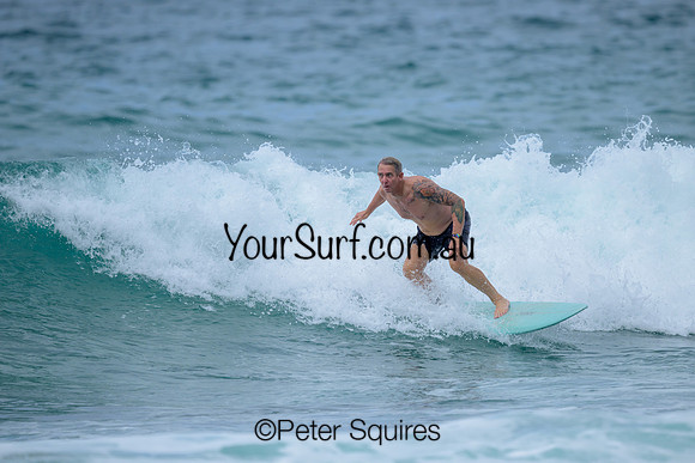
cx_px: 348
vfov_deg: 1.7
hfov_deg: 2.6
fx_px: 15447
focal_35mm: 800
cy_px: 232
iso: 320
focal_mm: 800
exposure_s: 1/2000
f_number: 6.3
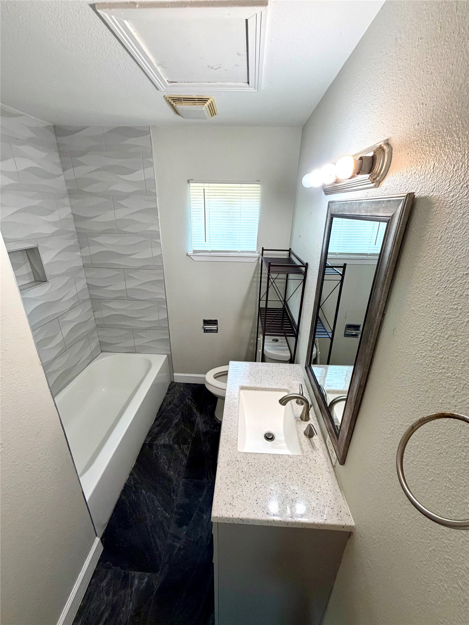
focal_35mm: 14
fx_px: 253
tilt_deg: -21.7
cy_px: 312
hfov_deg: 85.7
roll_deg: -0.8
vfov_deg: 102.1
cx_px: 234
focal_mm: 2.22
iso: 250
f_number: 2.2
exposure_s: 1/120
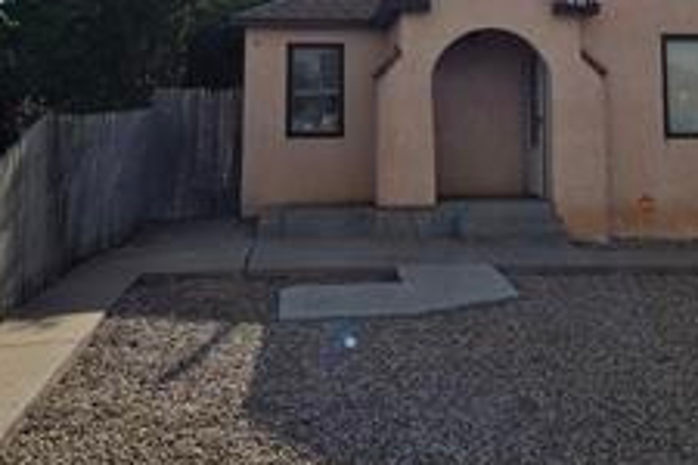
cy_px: 0
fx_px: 989
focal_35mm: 51
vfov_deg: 25.2
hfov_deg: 38.7
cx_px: 431
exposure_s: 1/10000
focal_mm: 5.4
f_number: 1.8
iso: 25
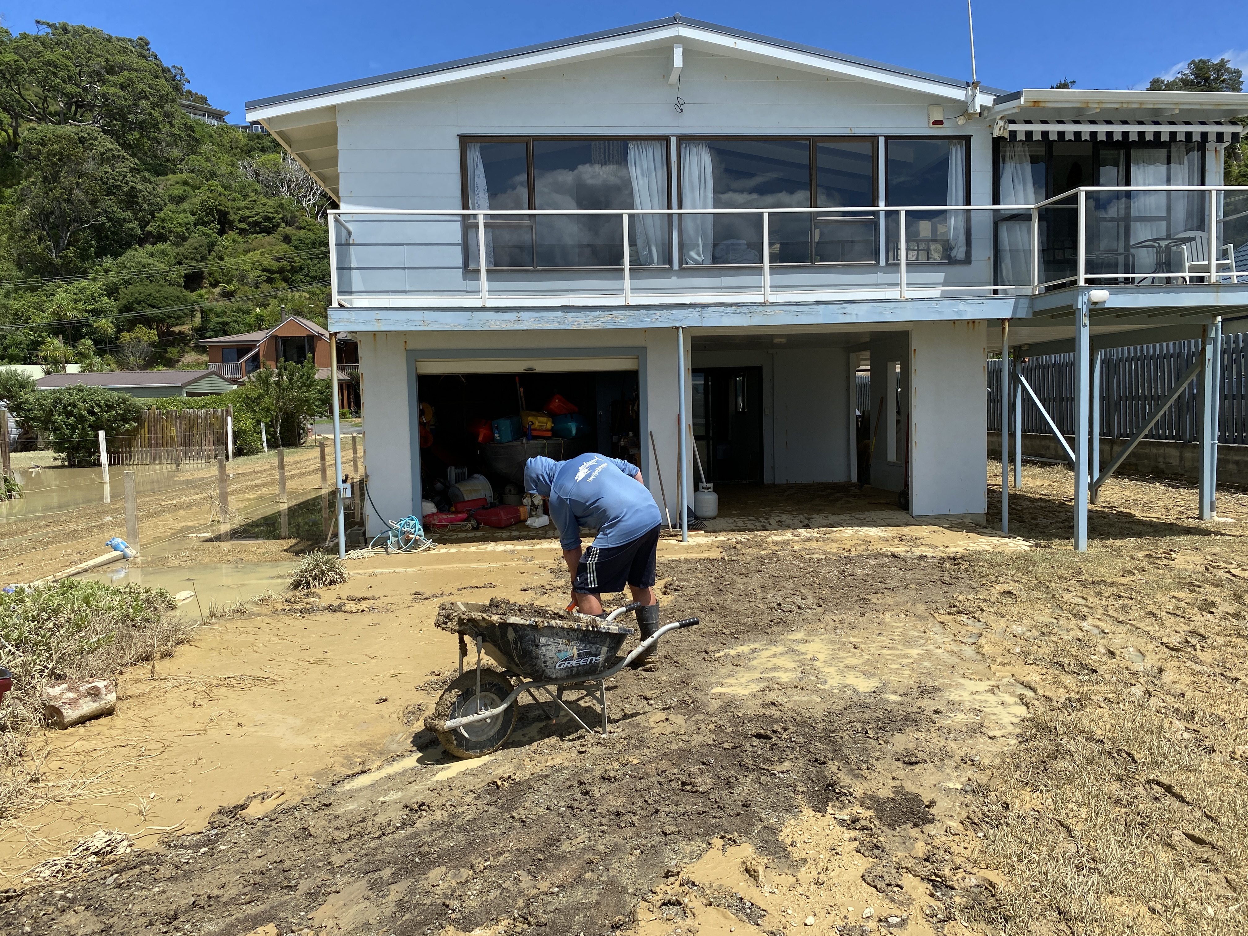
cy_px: 468
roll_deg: +2.8
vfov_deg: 53.1
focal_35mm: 26
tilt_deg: -5.8
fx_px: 937
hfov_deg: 67.3
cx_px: 624
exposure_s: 1/3205
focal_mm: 4.25
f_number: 1.8
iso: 32
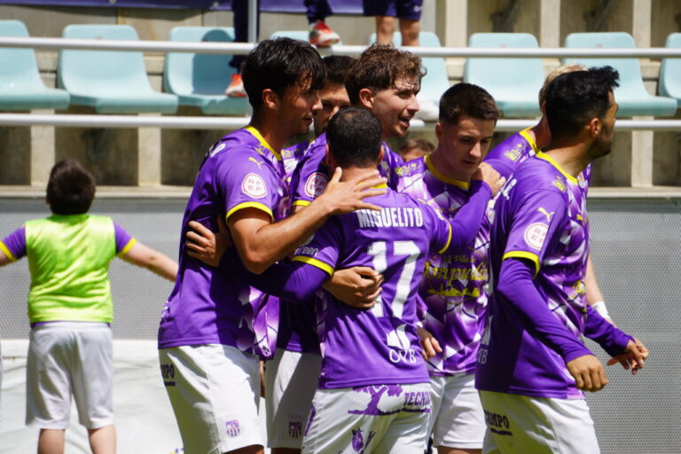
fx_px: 5958
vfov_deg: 4.4
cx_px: 340
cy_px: 227
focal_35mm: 315
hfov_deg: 6.5
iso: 100
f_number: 7.1
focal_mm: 210
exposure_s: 1/400
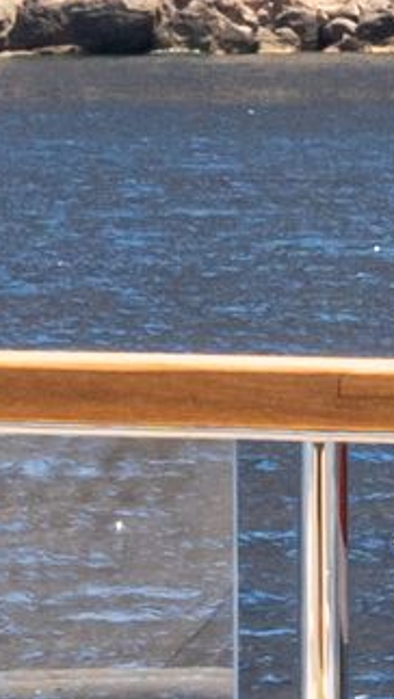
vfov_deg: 7.7
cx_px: 537
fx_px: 5119
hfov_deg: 4.4
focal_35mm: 276
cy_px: 859
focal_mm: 17
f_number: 16
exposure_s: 1/50
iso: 400
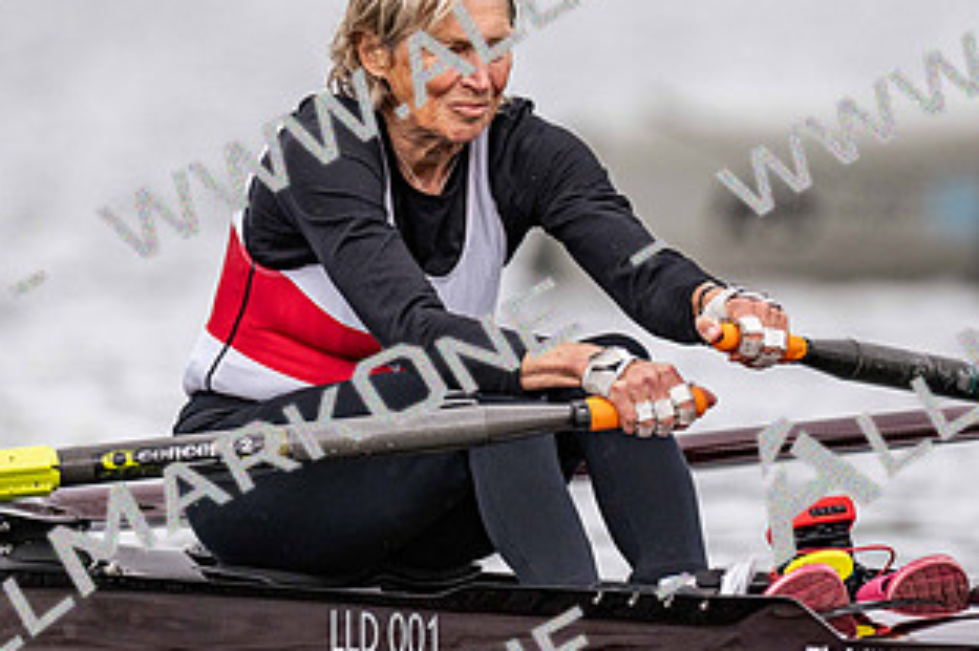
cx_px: 488
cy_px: 269
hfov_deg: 1.8
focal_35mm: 1120
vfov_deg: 1.2
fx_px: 30440
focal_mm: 600
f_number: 4
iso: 720
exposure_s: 1/2500
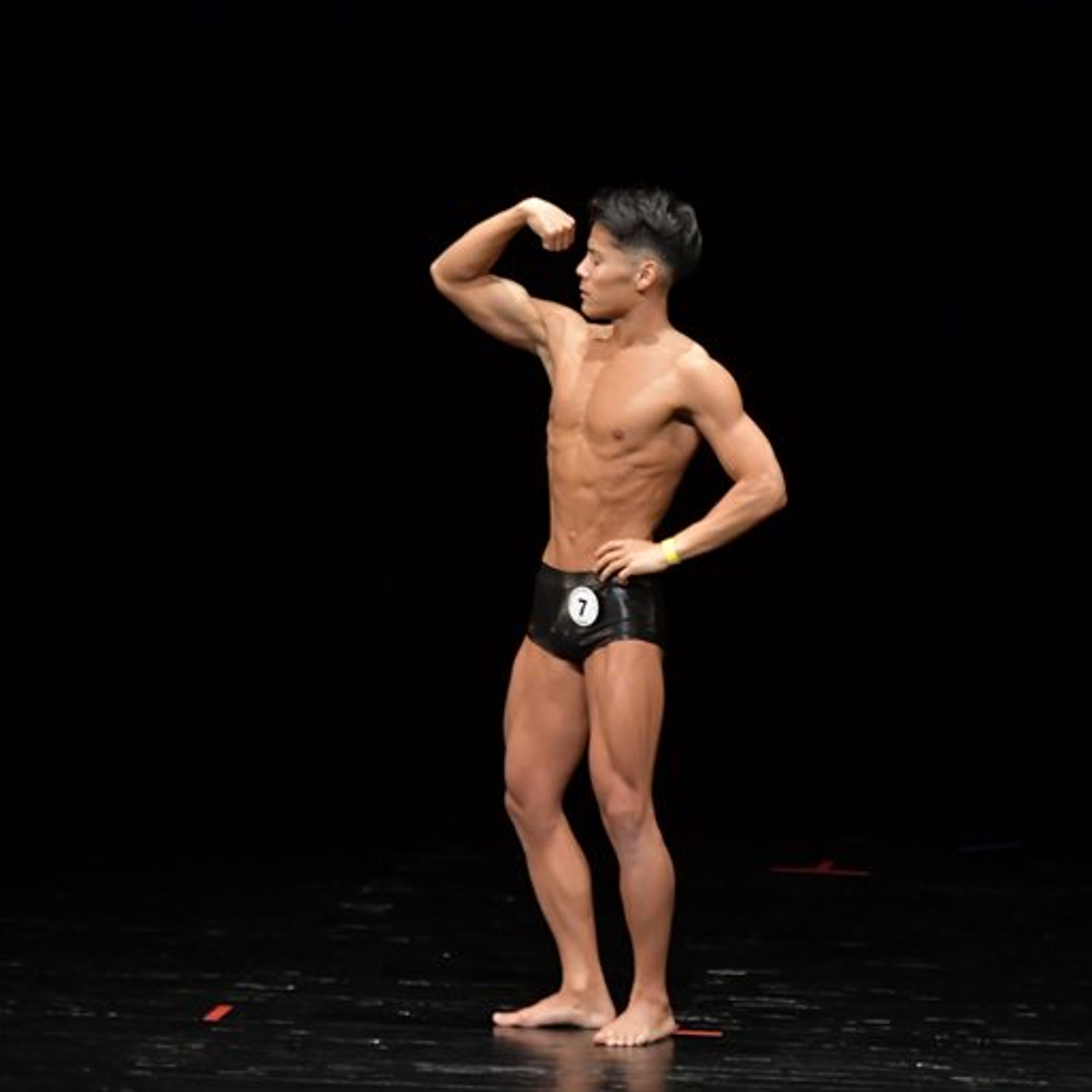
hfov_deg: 5.4
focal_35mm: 327
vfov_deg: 5.4
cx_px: 659
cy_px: 545
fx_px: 11671
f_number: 5.6
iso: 3200
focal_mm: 170
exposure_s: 1/400
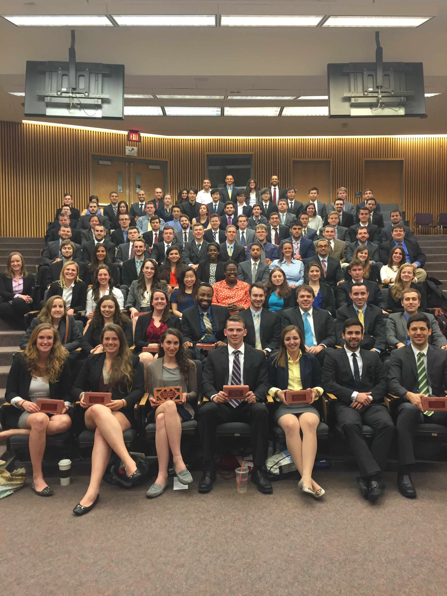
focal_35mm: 29
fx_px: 499
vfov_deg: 61.7
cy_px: 298
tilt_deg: -0.5
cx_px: 224
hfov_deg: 48.2
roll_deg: +0.1
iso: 100
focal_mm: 4.15
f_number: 2.2
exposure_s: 1/30
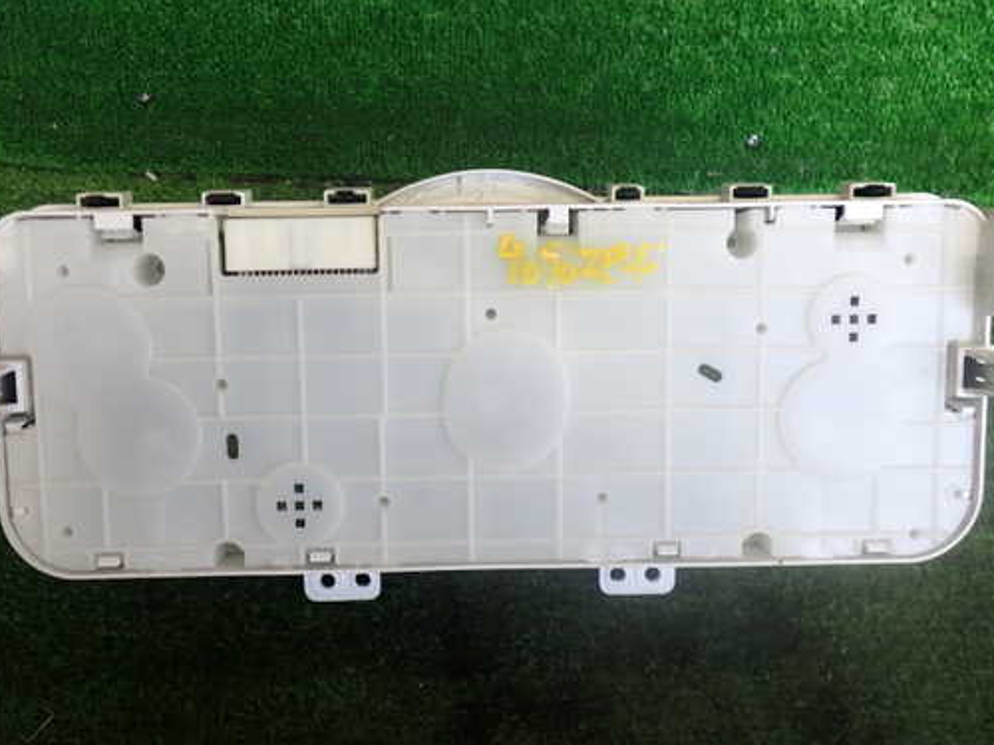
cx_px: 475
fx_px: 1034
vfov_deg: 39.6
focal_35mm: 36
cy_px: 350
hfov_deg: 51.3
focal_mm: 5.4
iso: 160
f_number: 2.3
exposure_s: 1/125
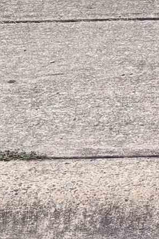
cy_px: -331
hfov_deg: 6.9
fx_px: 1253
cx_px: 385
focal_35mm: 189
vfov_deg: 9.7
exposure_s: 1/2857
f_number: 1.6
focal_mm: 5.96
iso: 50
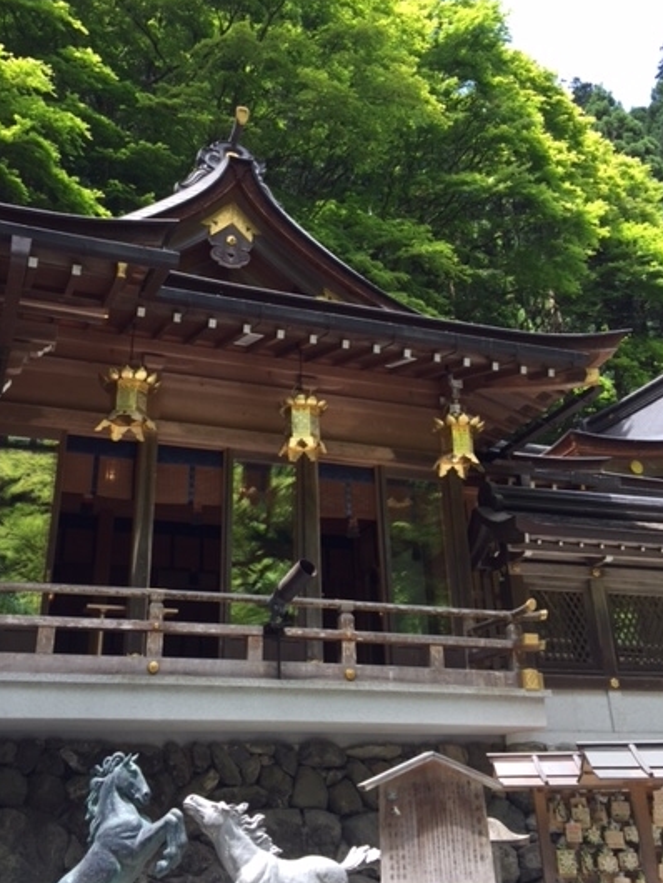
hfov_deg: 40.7
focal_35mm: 35
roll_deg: +0.8
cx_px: 305
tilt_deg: +27.3
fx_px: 893
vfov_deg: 52.3
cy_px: 365
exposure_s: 1/209
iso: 32
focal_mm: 4.15
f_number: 2.2
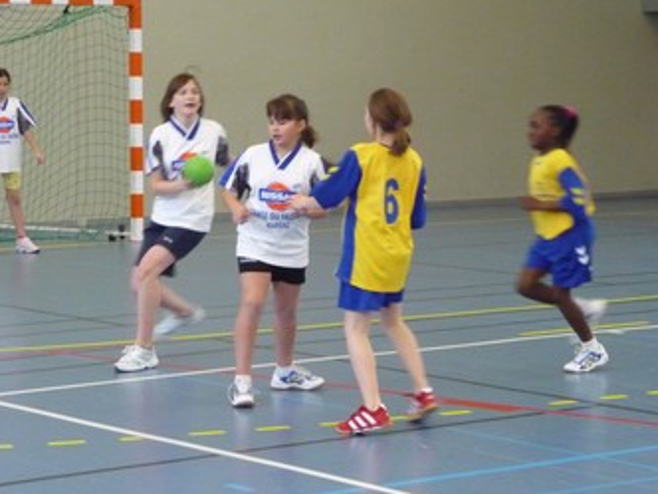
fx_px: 2566
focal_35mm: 135
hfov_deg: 14.6
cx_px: 299
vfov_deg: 11.0
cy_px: 208
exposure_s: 1/100
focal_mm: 19.1
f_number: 4.7
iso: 800
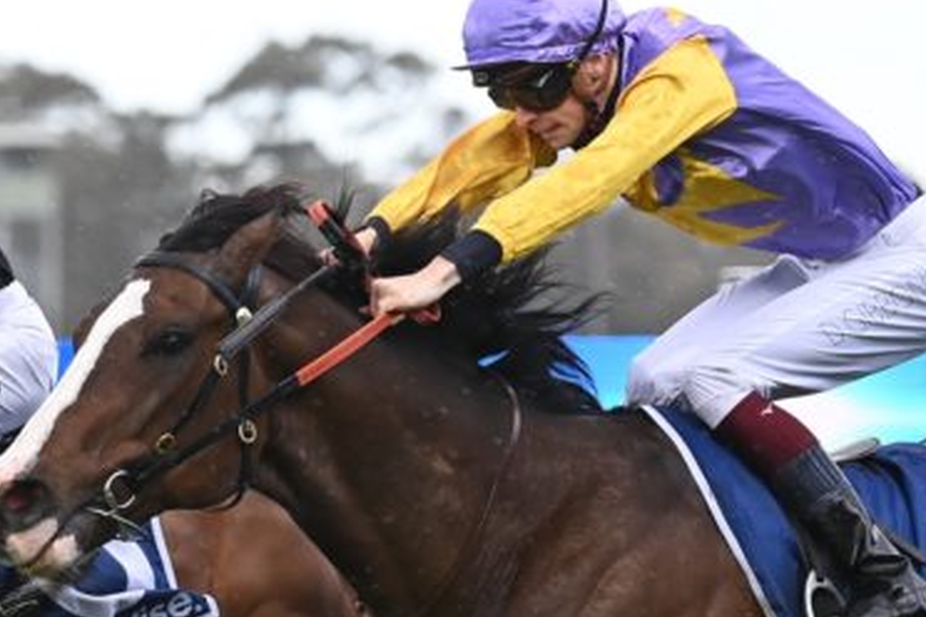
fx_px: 17001
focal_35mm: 661
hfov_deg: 3.1
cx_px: 40
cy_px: 638
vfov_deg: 2.1
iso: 1400
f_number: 5.3
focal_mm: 240
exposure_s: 1/1250
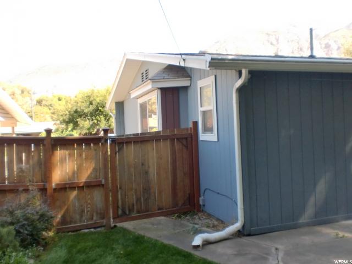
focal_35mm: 35
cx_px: 176
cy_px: 132
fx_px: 356
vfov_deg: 40.7
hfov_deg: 52.6
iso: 125
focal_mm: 6.3
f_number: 3.1
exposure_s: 1/250
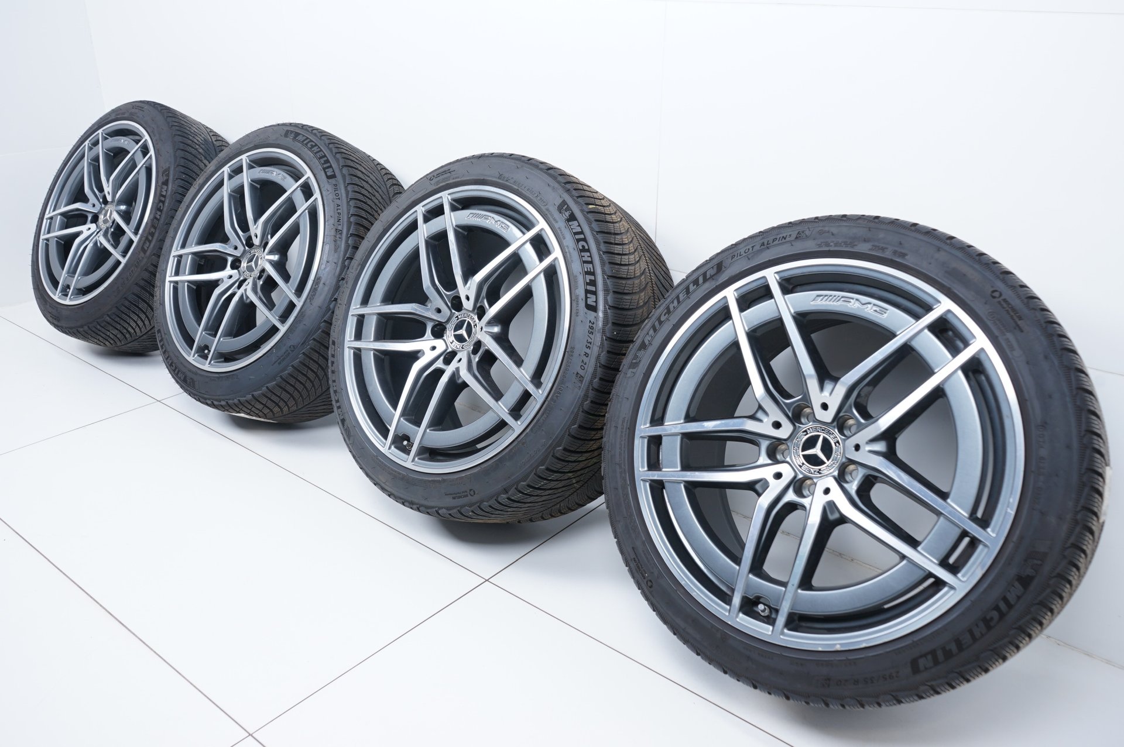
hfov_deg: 63.7
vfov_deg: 44.9
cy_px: 374
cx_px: 562
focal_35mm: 29
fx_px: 905
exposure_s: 1/100
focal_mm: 29
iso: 250
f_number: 7.1
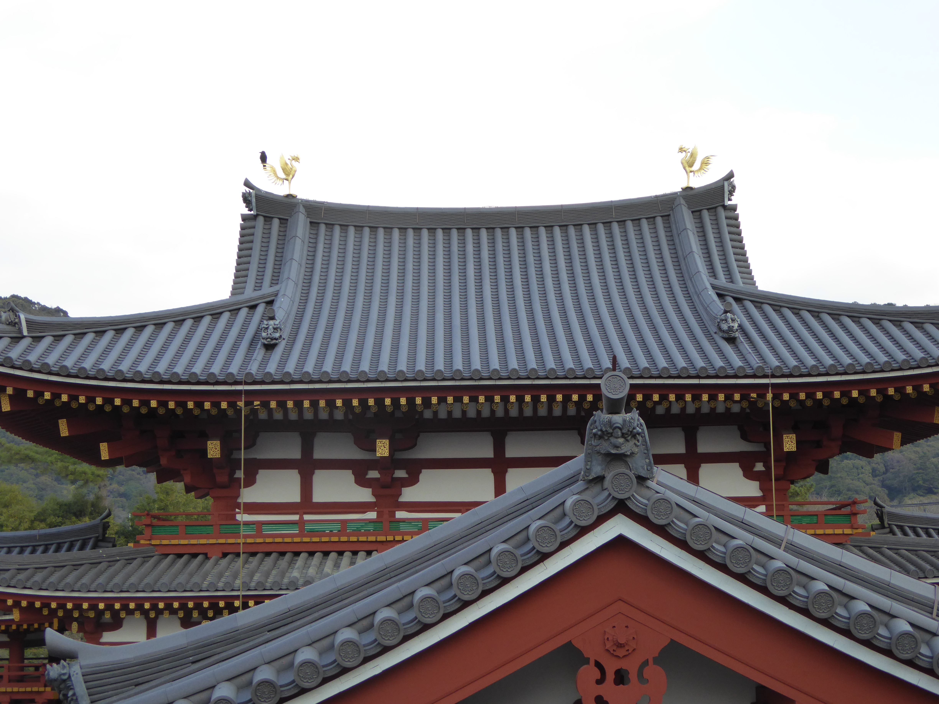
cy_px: 352
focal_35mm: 69
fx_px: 1872
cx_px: 470
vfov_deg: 21.3
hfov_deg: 28.2
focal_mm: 11.7
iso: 160
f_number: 4.4
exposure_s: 1/160
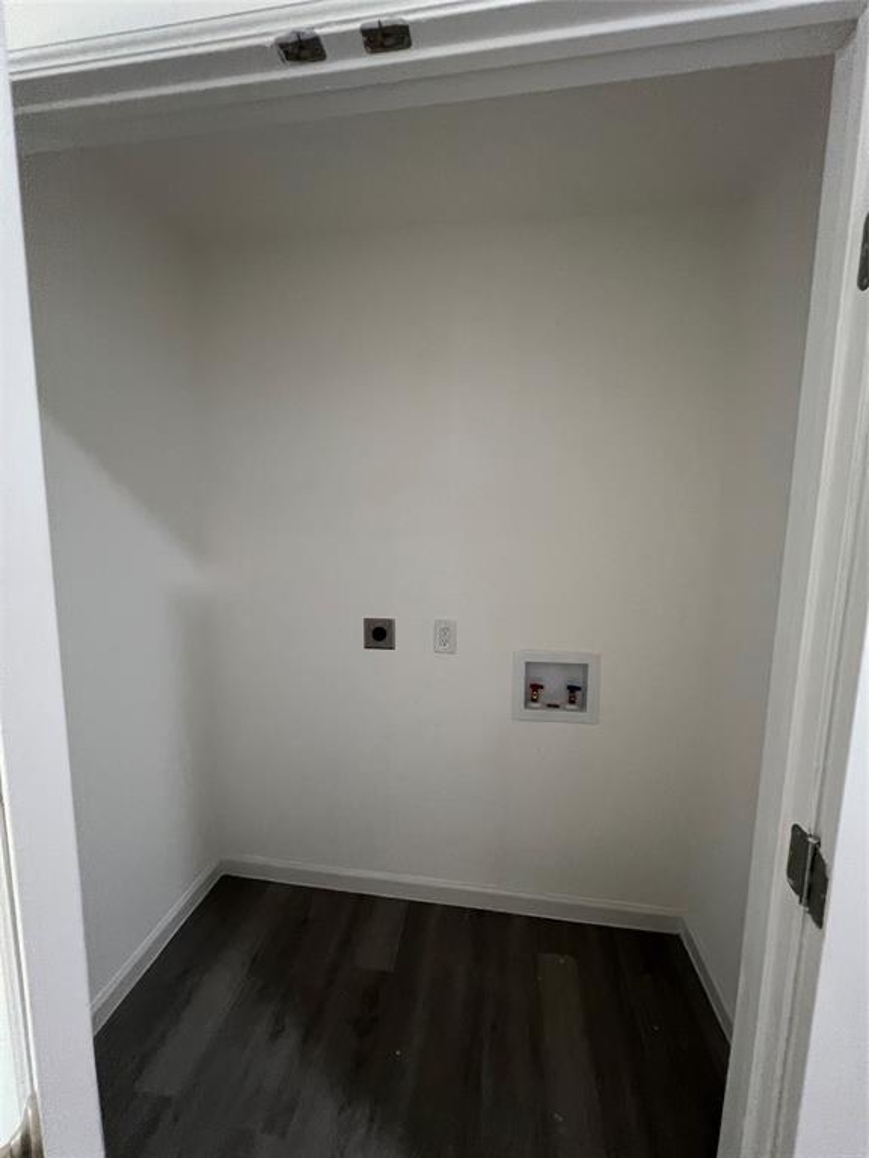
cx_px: 434
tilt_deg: -6.0
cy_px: 579
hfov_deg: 89.9
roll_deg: -0.7
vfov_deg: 106.2
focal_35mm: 13
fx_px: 435
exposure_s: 1/60
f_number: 1.8
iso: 250
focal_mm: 1.57
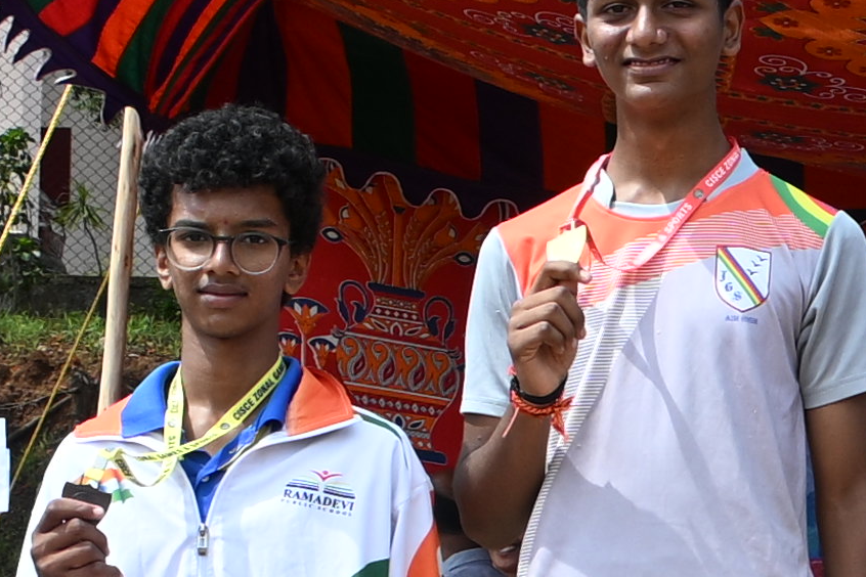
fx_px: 7239
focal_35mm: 301
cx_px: 1093
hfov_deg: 6.8
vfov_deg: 4.5
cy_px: 1003
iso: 100
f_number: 9
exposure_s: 1/320
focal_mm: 30.5
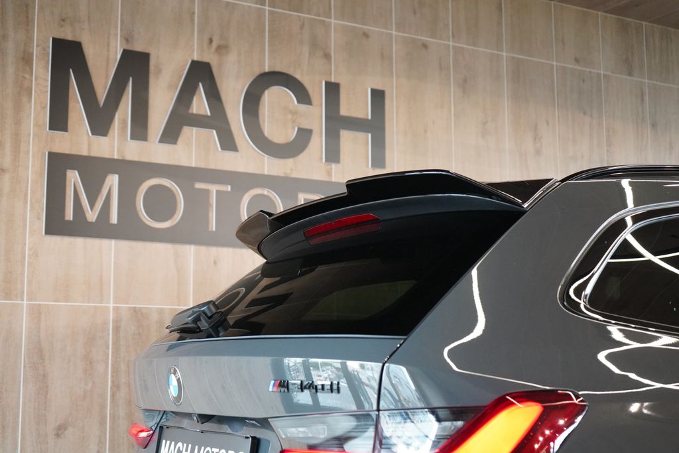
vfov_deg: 26.5
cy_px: 226
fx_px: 962
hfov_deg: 38.9
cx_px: 340
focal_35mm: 51
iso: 8000
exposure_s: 1/160
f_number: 4.5
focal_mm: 51
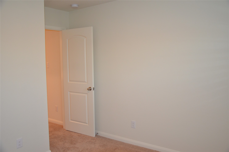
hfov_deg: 59.6
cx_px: 114
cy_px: 76
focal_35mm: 32
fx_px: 200
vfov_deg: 41.5
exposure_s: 1/60
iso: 800
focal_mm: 21
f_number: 3.8
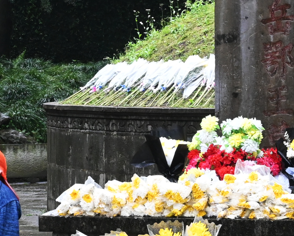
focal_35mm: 155
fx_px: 1345
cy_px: 97
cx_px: 235
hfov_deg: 12.4
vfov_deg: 10.0
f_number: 8
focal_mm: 30.5
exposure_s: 1/250
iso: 2000
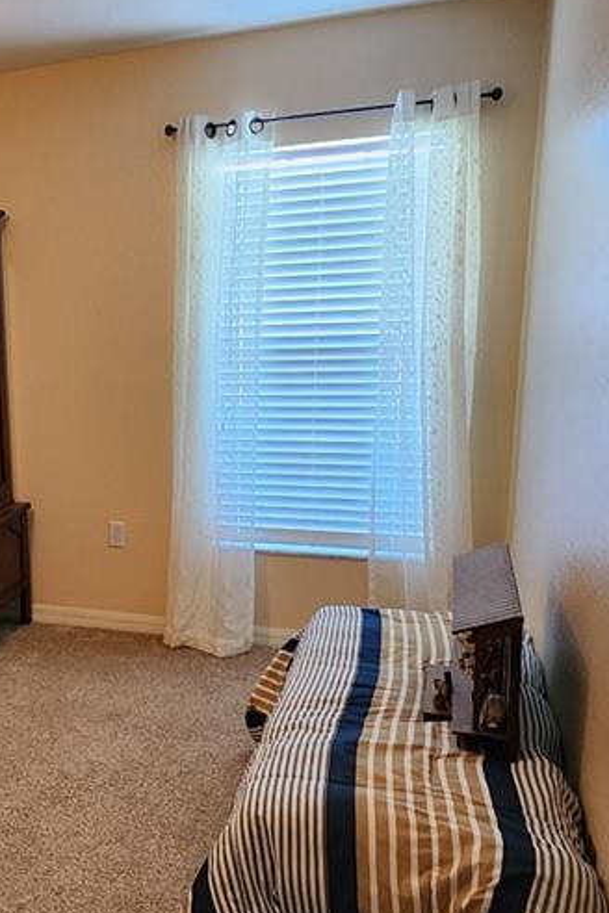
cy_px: 523
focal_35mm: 33
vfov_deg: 57.0
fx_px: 837
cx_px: 4
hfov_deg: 36.1
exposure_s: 1/30
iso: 400
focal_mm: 2.2
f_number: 2.2
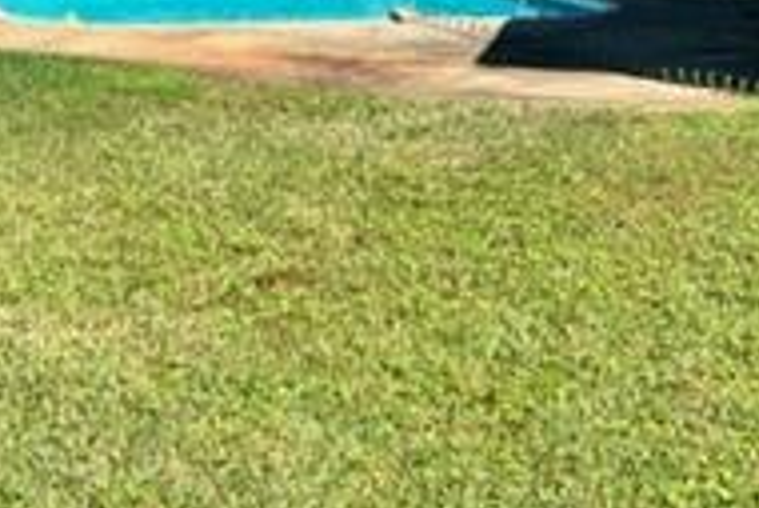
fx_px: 1920
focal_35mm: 91
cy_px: -92
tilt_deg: -2.6
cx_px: 160
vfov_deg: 14.6
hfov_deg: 22.1
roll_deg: +0.7
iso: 50
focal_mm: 5.7
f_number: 1.5
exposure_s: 1/2353
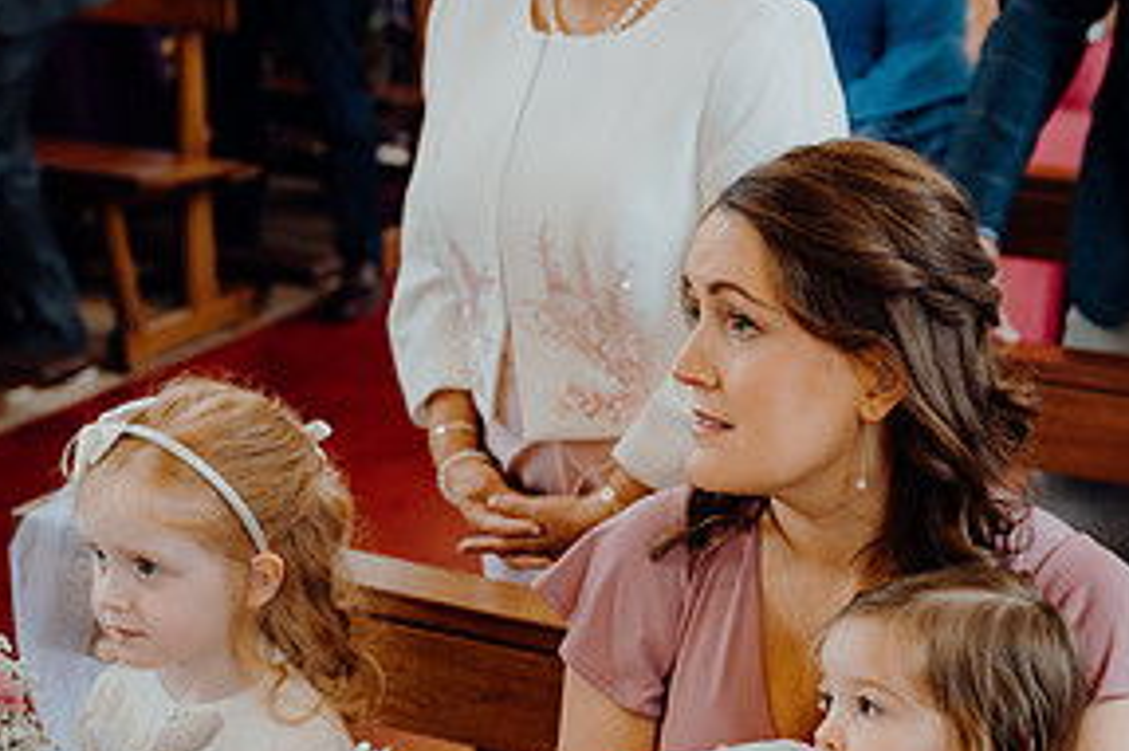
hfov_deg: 24.4
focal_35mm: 83
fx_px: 2601
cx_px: 673
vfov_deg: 16.4
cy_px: 556
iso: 800
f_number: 2.8
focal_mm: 41
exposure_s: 1/200
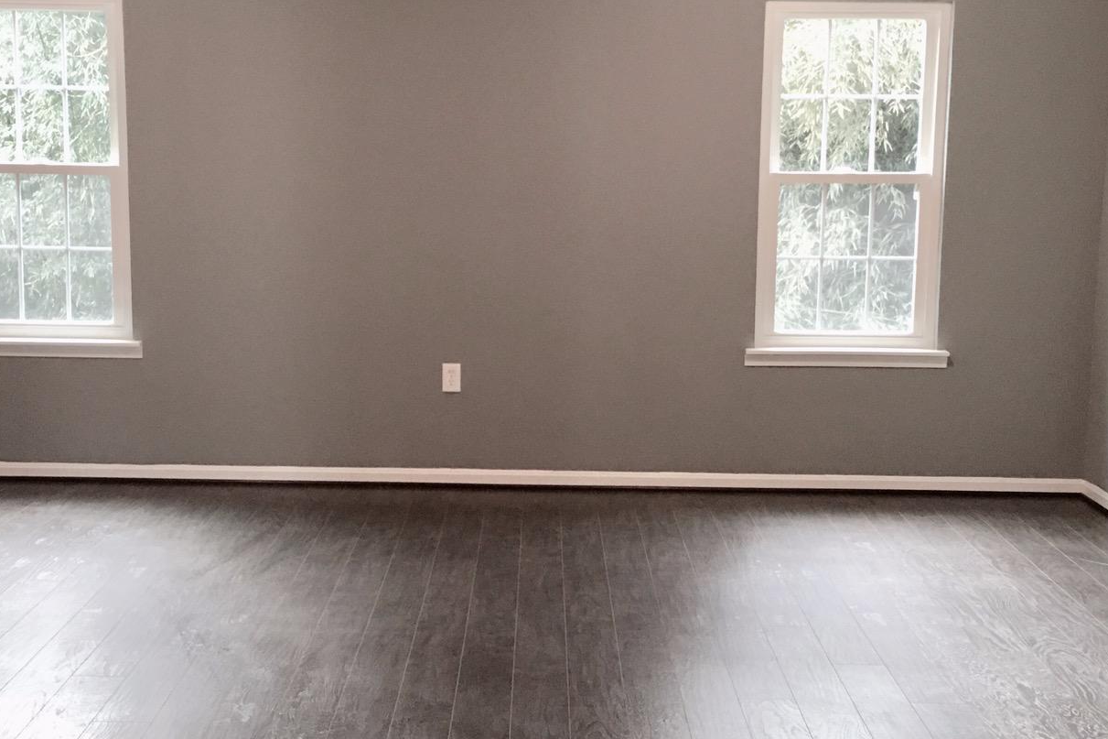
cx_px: 521
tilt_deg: -9.0
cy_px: 424
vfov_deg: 26.4
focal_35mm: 51
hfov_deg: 38.9
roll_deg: -0.1
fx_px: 1569
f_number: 2.2
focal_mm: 4.15
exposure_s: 1/15
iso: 64
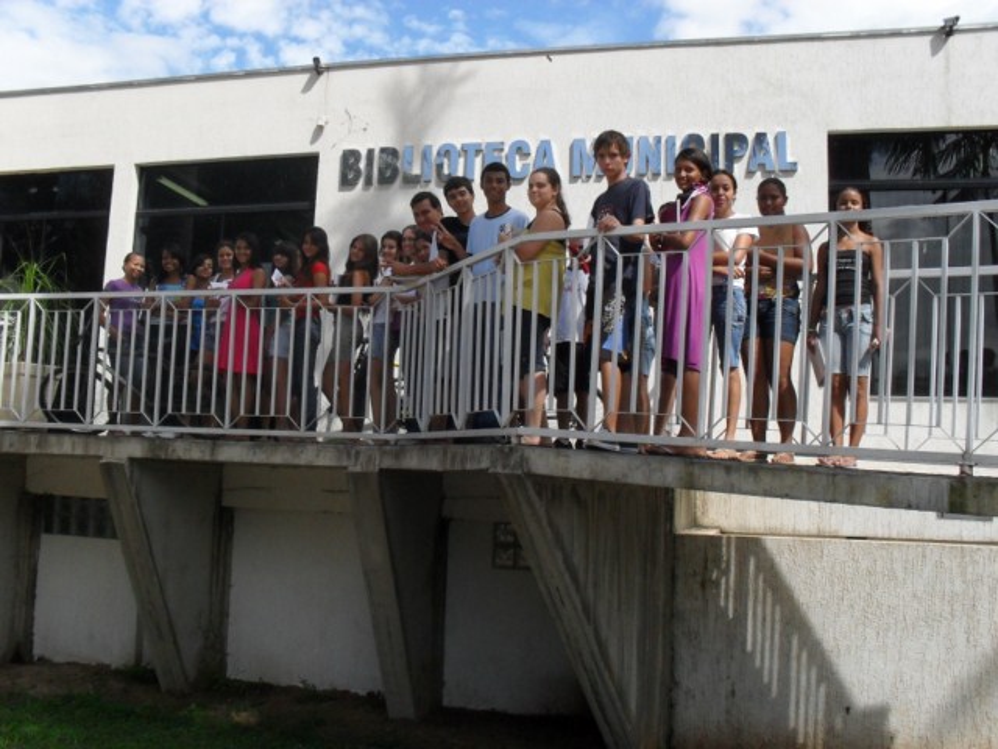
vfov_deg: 40.7
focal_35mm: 35
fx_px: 1009
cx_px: 499
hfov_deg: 52.6
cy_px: 374
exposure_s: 1/350
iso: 200
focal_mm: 6.3
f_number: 8.4
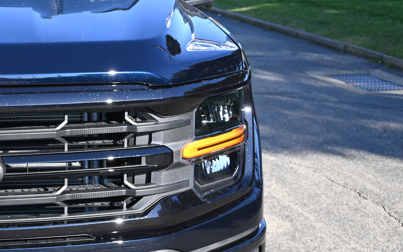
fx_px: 1139
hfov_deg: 19.5
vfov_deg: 12.6
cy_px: 143
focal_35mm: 104
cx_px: -2
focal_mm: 30.5
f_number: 5.6
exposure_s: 1/250
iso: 100
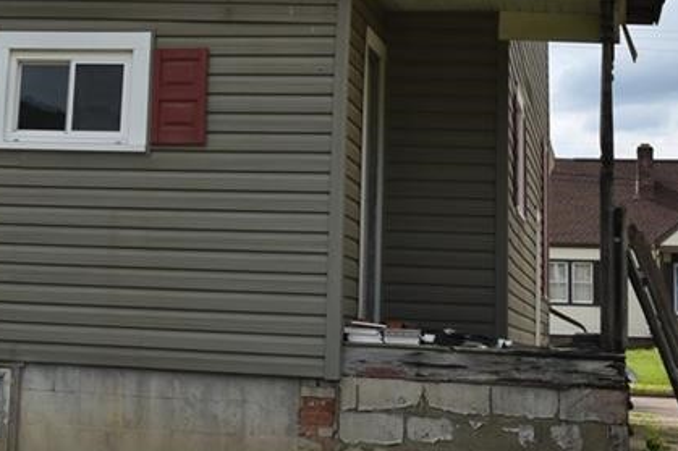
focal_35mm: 84
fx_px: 1585
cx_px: 184
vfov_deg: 15.8
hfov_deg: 23.9
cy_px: -45
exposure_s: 1/400
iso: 200
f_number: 10
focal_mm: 23
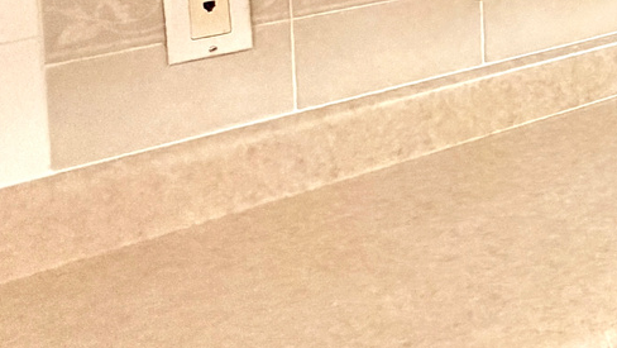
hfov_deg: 19.6
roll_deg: +0.9
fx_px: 1048
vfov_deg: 16.7
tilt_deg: -2.8
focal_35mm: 64
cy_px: -211
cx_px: 1211
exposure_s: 1/60
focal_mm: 2.22
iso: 250
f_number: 2.2
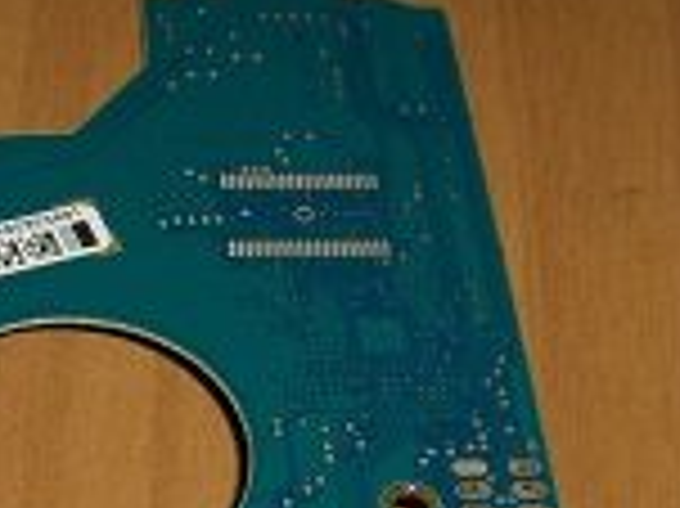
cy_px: 519
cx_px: 59
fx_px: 2218
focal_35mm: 113
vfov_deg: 12.9
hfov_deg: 17.2
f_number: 5.6
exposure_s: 1/30
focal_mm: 7.9
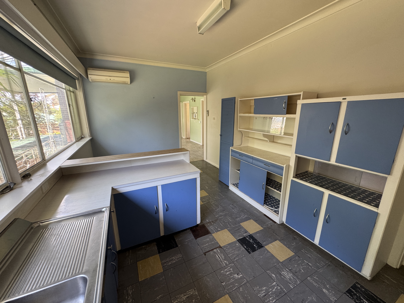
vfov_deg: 85.7
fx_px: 163
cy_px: 152
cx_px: 202
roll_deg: +0.5
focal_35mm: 14
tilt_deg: -14.0
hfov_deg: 102.1
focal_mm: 2.22
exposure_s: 1/99
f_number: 2.2
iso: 160
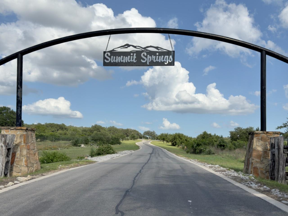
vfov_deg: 40.7
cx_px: 144
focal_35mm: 35
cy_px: 108
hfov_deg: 52.6
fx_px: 291
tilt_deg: +7.0
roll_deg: -2.7
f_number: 1.78
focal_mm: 6.76
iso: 100
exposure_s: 1/11628
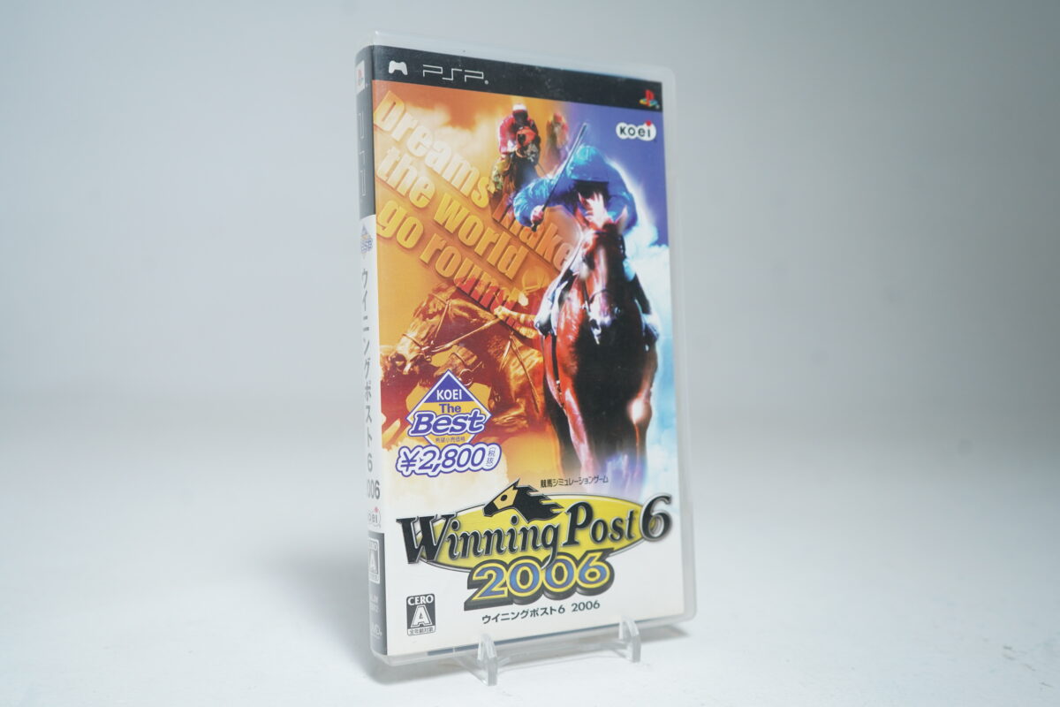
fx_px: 1001
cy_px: 354
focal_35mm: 34
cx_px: 530
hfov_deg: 55.8
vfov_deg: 38.9
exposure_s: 1/40
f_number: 5
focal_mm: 34
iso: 1000
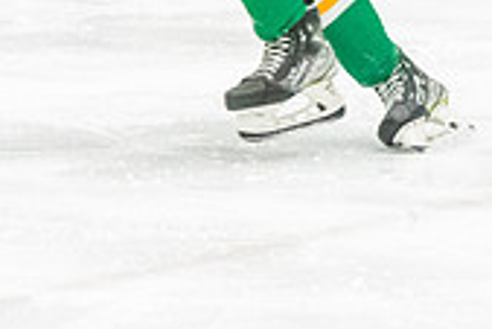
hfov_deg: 3.7
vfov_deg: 2.4
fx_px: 7687
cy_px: -229
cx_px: 67
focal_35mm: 562
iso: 3200
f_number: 2.8
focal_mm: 98
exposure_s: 1/800
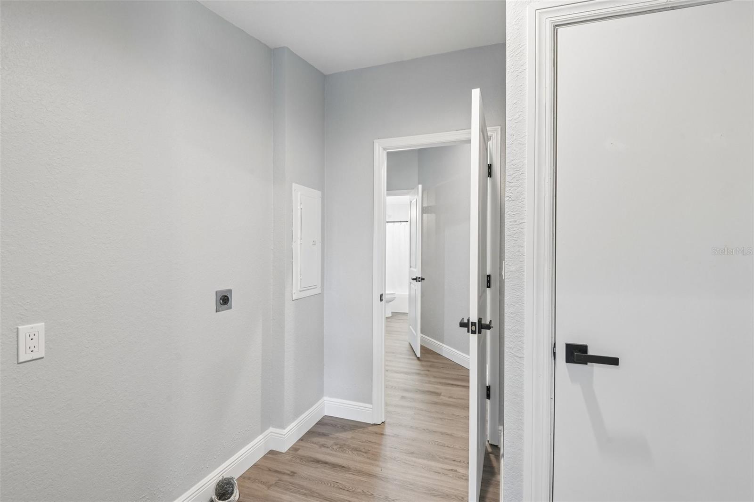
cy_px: 251
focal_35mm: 16
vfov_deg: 73.7
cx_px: 377
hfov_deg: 96.7
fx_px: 335
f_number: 8
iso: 400
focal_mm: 16
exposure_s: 1/10
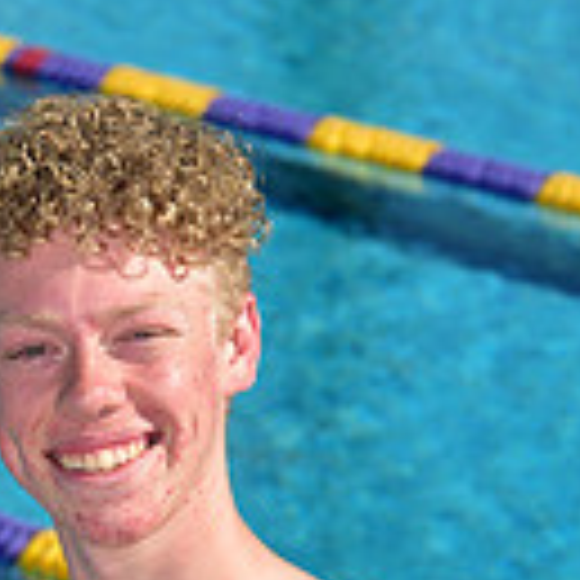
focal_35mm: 422
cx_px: 106
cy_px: 935
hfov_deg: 4.2
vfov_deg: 4.1
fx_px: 8000
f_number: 8
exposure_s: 1/250
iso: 64
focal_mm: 110
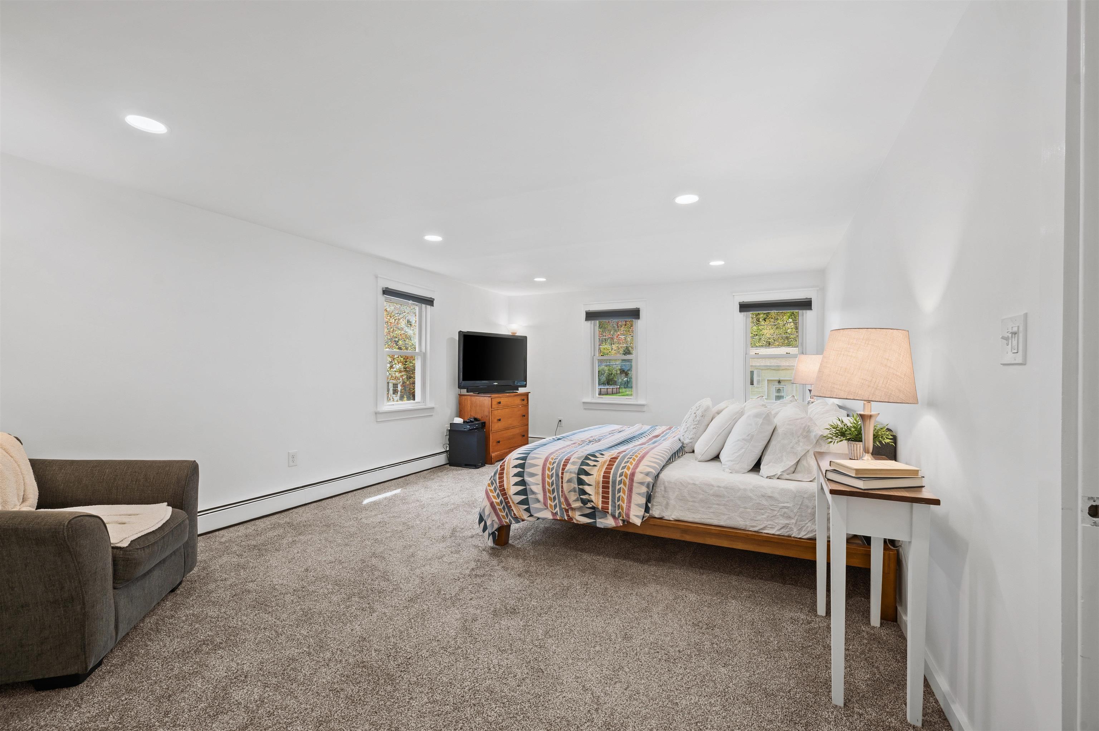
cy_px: 366
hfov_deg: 100.4
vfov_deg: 77.2
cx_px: 550
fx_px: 458
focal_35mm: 15
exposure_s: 1/1.67
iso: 250
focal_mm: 15
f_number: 7.1
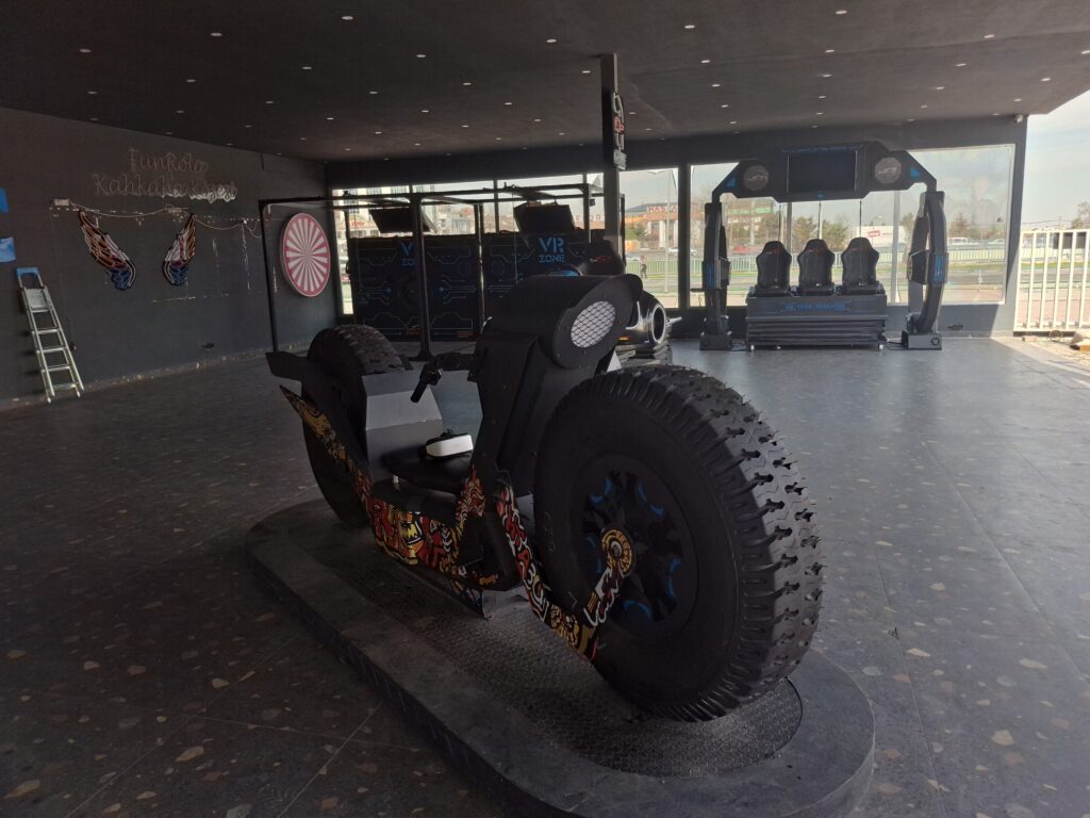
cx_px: 545
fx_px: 787
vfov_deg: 54.9
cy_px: 409
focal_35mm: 25
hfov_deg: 69.4
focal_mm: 4.69
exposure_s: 1/119
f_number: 1.8
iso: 25
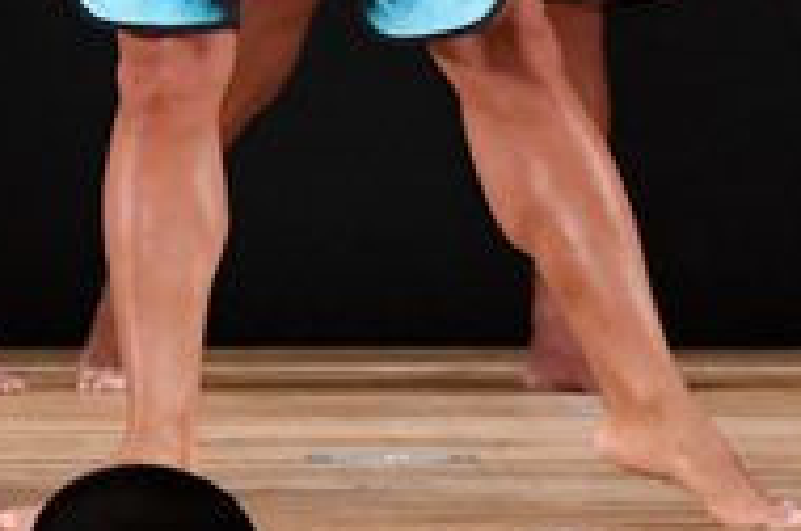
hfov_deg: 2.2
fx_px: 20435
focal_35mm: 920
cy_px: -312
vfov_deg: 1.5
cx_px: -483
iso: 3200
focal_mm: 150
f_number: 5.6
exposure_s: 1/400
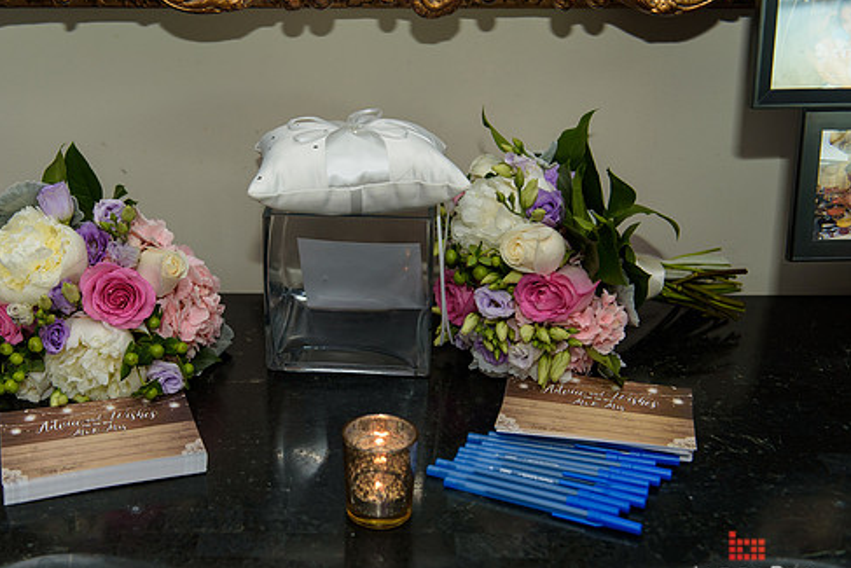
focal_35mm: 50
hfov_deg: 39.4
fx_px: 1182
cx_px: 346
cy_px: 284
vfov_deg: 27.0
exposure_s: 1/200
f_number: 3.2
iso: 400
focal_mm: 42
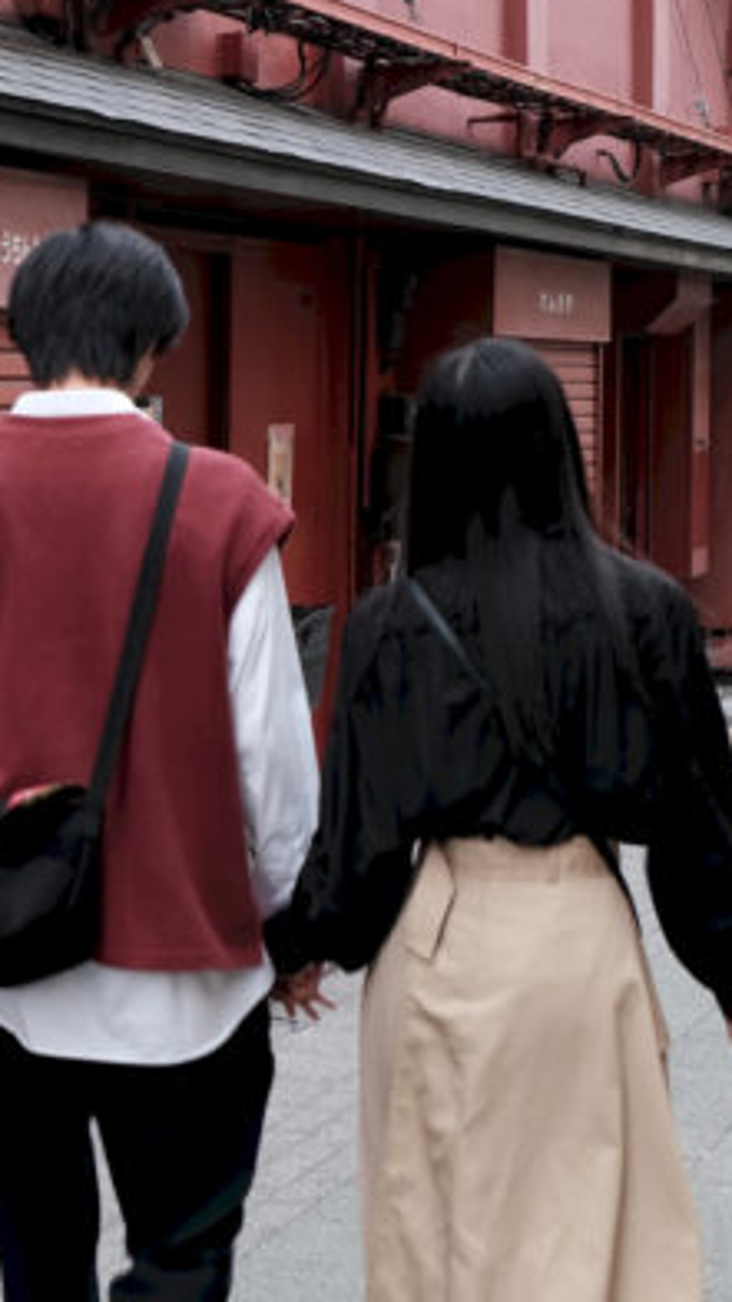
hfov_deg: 14.2
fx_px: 2796
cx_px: -288
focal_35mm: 81
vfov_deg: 26.2
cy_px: 542
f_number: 5
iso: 200
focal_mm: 25.4
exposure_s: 1/60
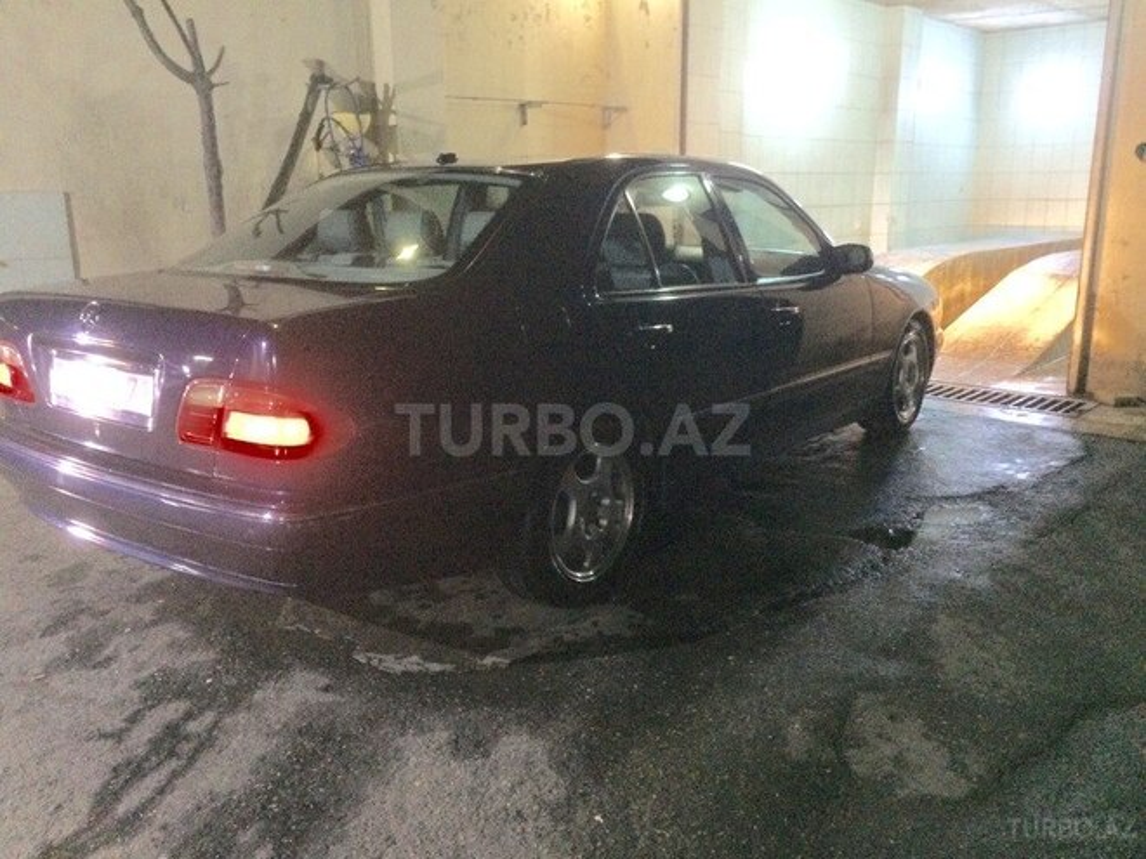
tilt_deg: -13.7
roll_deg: +0.9
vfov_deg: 48.2
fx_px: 960
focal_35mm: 29
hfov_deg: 61.7
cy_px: 430
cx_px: 573
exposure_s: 1/17
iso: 400
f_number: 2.2
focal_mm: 4.15
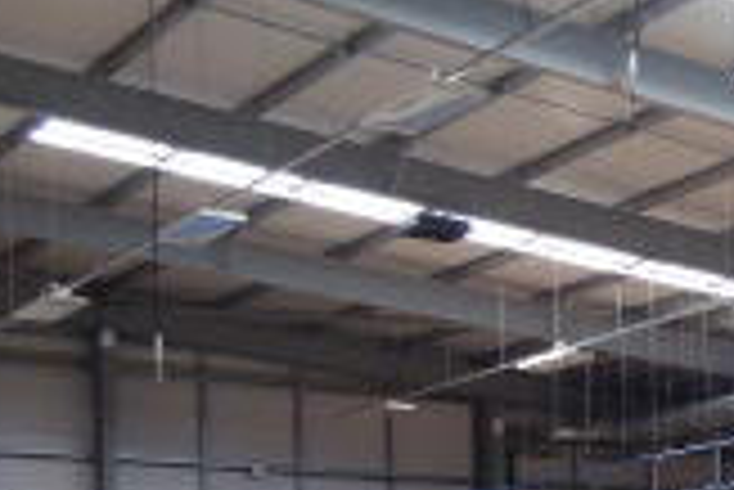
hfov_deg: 17.5
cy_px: 706
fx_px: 2000
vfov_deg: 13.3
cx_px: 1261
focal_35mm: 98
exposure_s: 1/60
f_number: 3.3
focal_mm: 4.3
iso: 125
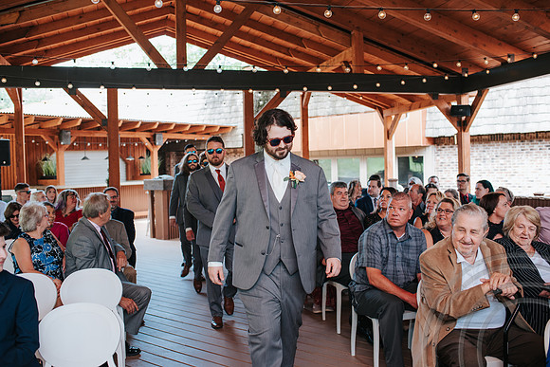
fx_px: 543
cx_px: 275
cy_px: 184
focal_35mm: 36
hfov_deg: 53.7
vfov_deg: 37.3
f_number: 3.2
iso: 280
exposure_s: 1/125
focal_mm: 35
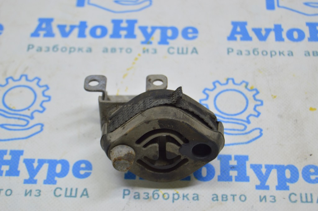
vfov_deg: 17.5
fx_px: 688
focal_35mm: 78
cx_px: 159
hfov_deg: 26.0
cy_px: 106
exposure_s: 1/20
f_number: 5.6
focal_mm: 52
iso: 400
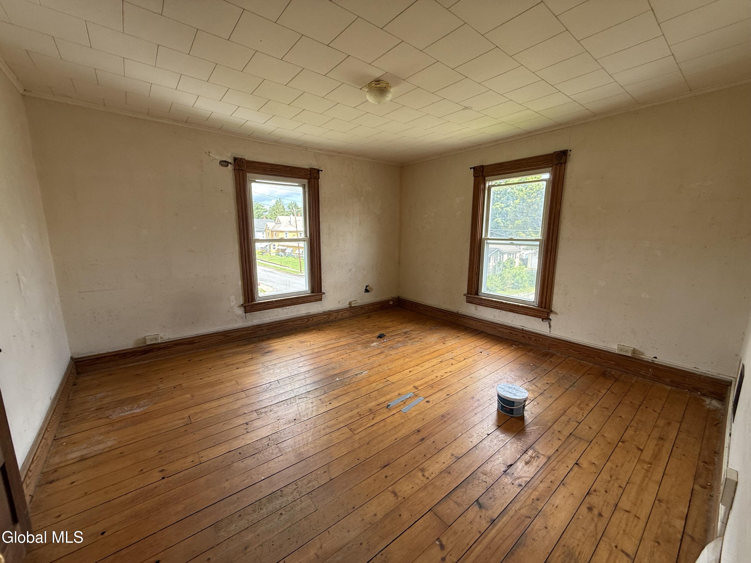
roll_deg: -0.7
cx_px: 376
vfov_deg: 85.7
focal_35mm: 14
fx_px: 304
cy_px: 282
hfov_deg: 102.1
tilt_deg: -8.1
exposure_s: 1/99
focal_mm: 2.22
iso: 64
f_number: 2.2
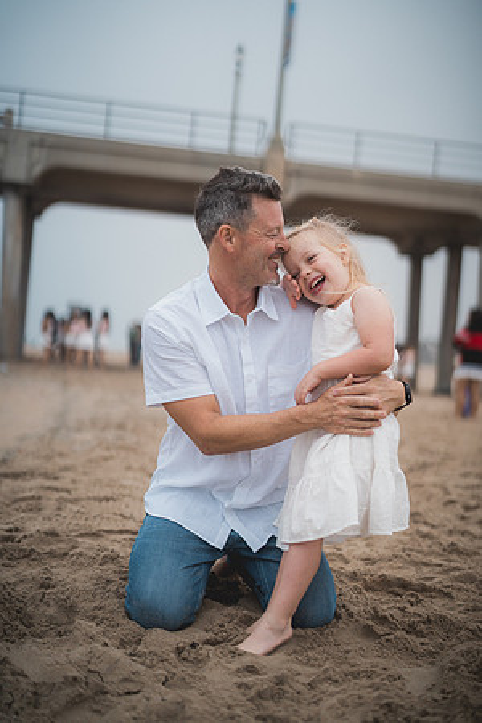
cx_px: 241
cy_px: 362
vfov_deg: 39.6
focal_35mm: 50
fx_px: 1004
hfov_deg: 27.0
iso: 160
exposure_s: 1/4000
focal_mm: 50
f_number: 1.4
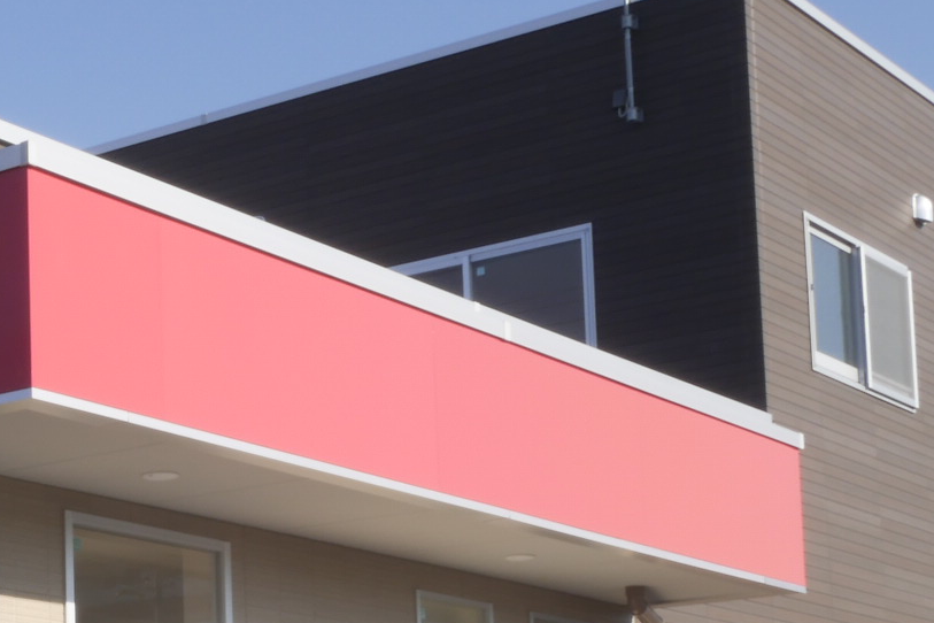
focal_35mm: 93
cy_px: 663
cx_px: -86
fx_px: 2413
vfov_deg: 14.4
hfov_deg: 20.9
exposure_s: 1/50
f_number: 22
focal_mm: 16
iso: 200
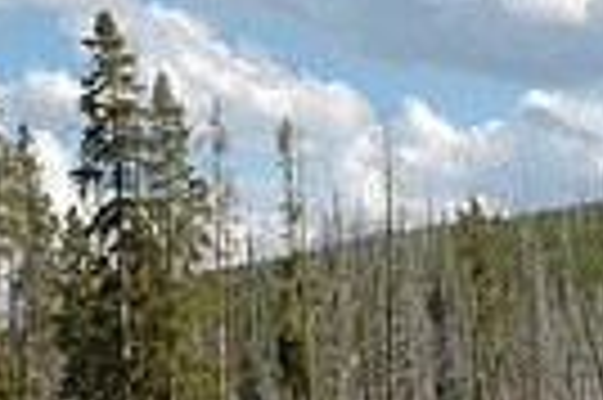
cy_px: 849
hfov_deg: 8.9
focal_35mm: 227
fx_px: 3800
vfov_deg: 5.9
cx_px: 882
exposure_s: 1/320
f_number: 9
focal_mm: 35
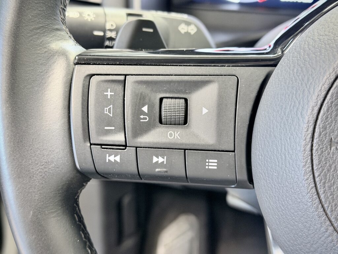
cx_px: 169
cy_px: 127
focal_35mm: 48
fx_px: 469
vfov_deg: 30.3
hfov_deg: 39.7
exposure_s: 1/33
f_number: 1.78
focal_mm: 6.76
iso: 500
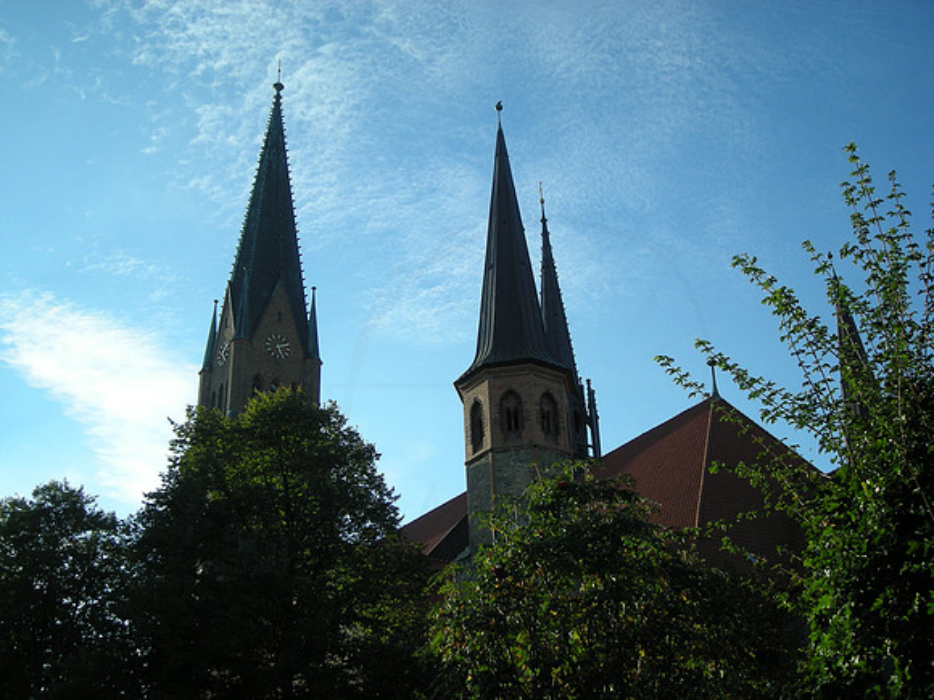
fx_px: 1187
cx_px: 467
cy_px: 350
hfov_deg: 42.9
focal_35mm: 44
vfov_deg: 32.9
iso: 50
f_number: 6.1
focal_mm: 7.1
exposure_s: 1/155
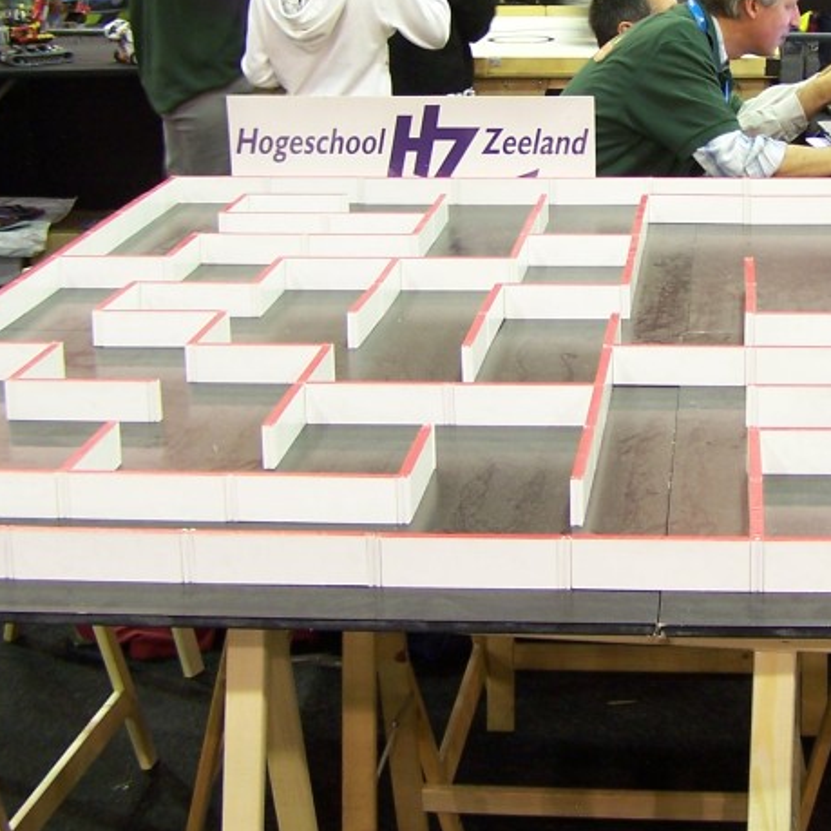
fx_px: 2037
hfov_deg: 22.7
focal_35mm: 75
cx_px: 675
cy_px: 237
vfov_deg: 22.9
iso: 80
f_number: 2.8
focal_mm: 6.3
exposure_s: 1/2
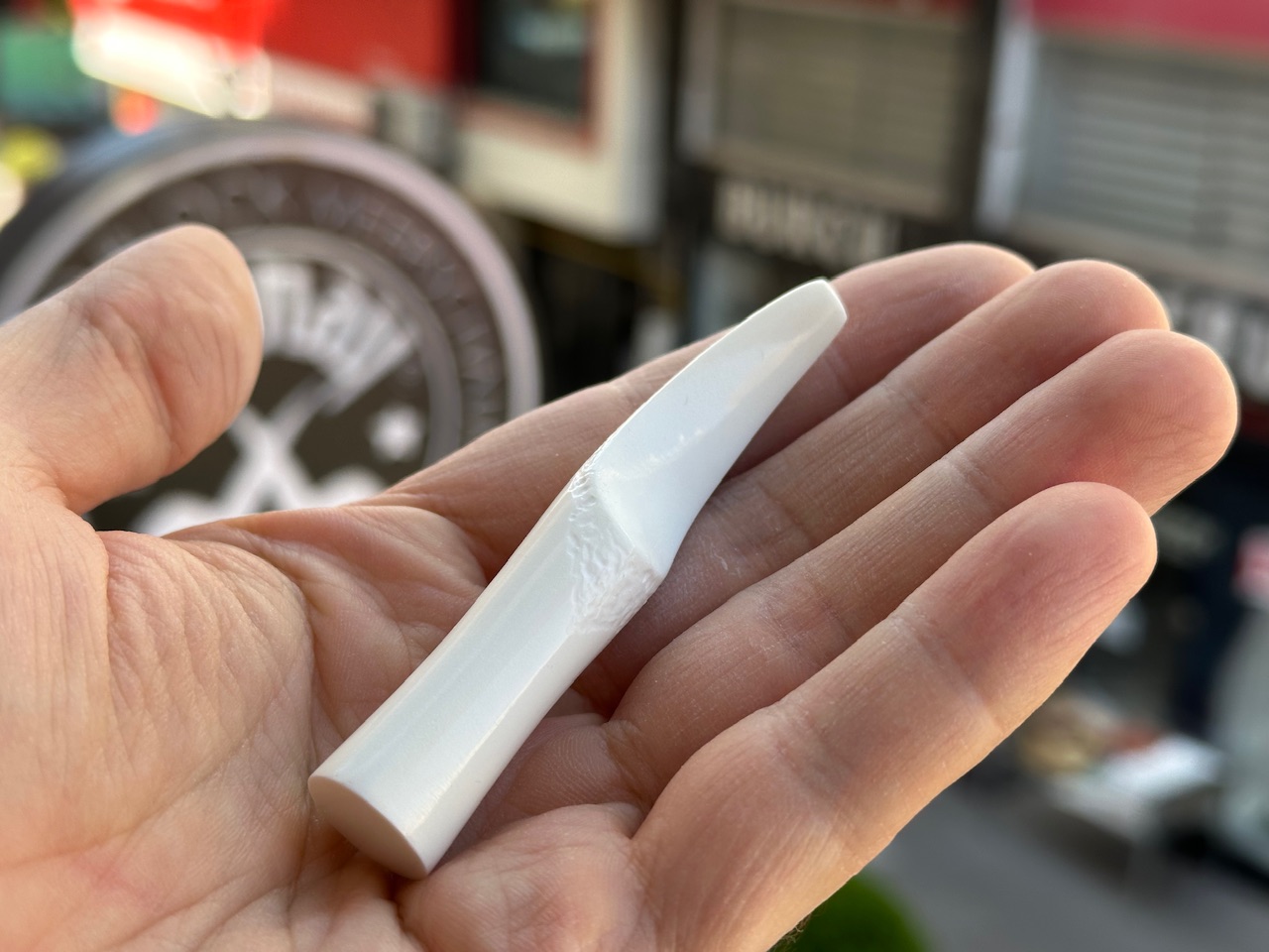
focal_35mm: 48
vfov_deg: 30.3
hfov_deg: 39.7
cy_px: 476
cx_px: 634
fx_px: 1760
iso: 64
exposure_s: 1/435
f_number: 1.78
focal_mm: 6.86
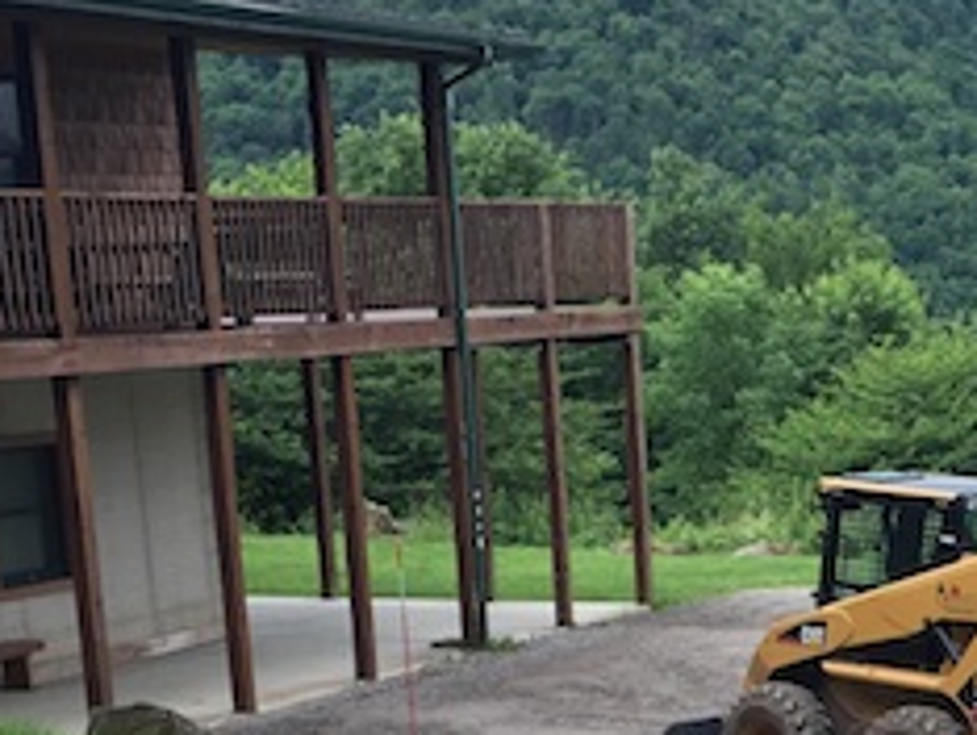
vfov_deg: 14.5
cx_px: 985
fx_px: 2769
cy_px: 927
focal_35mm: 98
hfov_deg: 19.4
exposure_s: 1/388
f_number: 2.2
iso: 25
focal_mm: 4.15
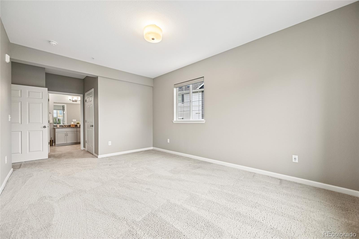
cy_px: 120
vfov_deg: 81.2
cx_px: 180
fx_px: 140
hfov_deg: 104.3
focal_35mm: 14
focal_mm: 14
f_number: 8
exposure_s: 1/15
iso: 250
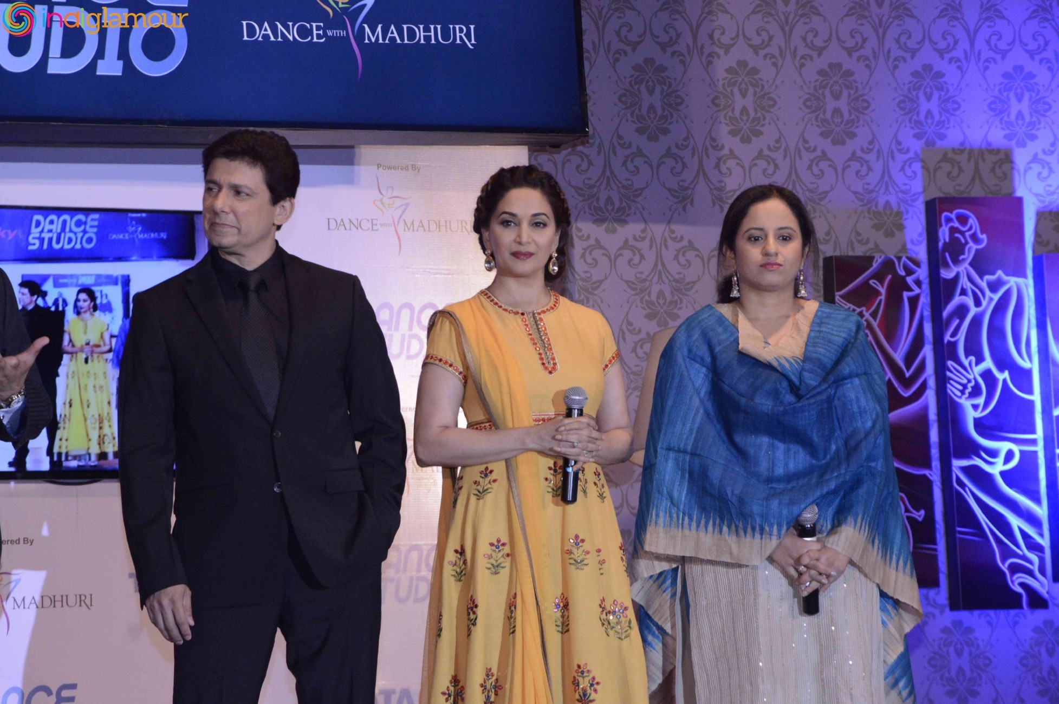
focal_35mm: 158
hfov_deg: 13.1
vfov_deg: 8.7
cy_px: 352
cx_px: 530
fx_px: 4629
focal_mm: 105
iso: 1600
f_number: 9
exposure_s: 1/200
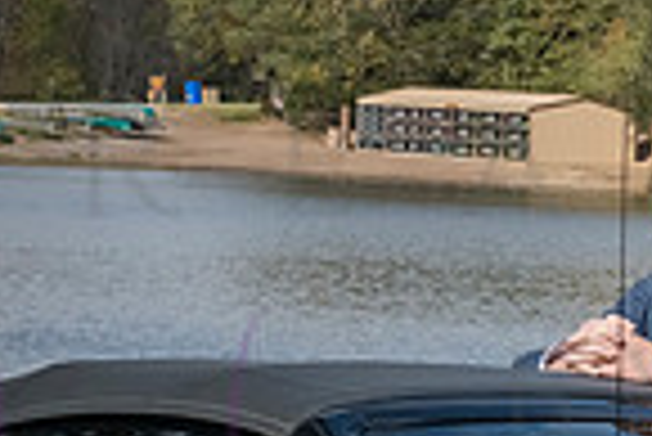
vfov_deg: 4.3
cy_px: 384
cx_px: 688
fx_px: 5783
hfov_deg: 6.4
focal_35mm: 319
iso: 800
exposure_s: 1/640
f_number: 14
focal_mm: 80
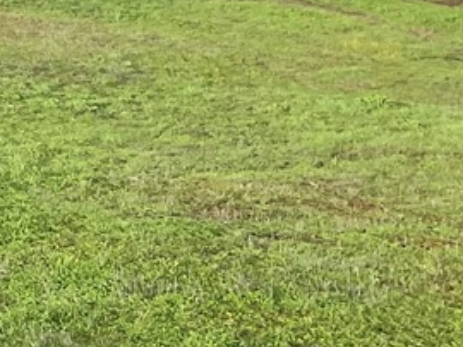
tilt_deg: -10.1
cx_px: -396
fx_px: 1470
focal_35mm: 110
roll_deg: +1.4
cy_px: -26
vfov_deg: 13.2
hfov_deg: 15.2
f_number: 1.8
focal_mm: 3
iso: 16
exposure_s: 1/929
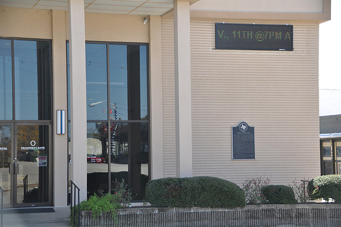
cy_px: 114
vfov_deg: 16.2
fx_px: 795
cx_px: 170
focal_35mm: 84
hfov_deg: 24.2
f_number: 4.8
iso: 400
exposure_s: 1/320
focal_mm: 56
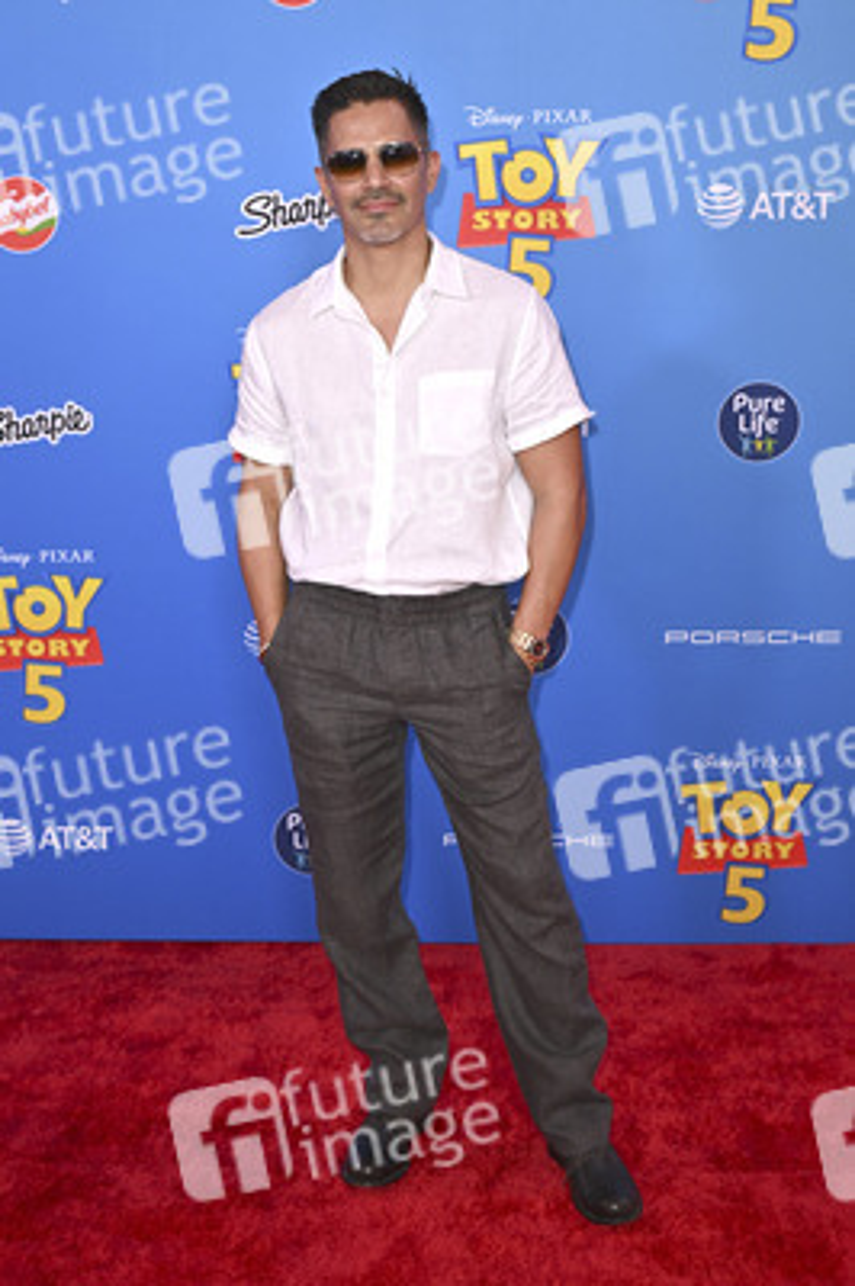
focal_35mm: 45
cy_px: 643
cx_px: 428
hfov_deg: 29.8
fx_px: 1606
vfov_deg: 43.6
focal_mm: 45
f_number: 6.3
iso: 1250
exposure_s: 1/250
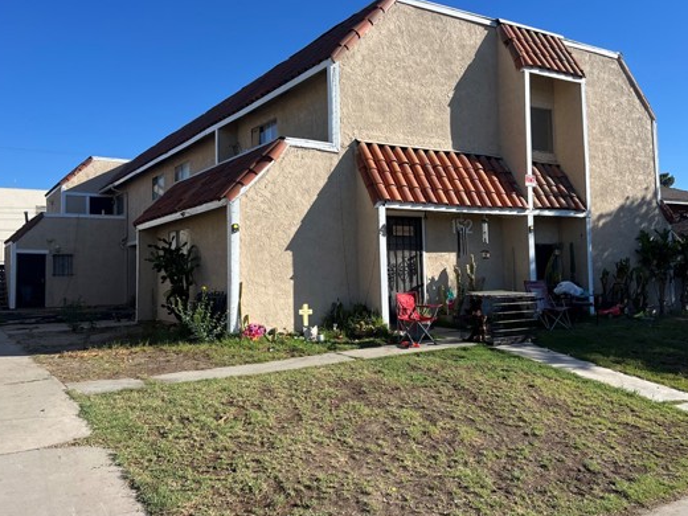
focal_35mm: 32
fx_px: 636
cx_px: 343
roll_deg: +1.1
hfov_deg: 56.8
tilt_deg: +3.6
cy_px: 230
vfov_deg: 44.1
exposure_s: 1/3704
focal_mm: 5.7
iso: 50
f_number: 1.5
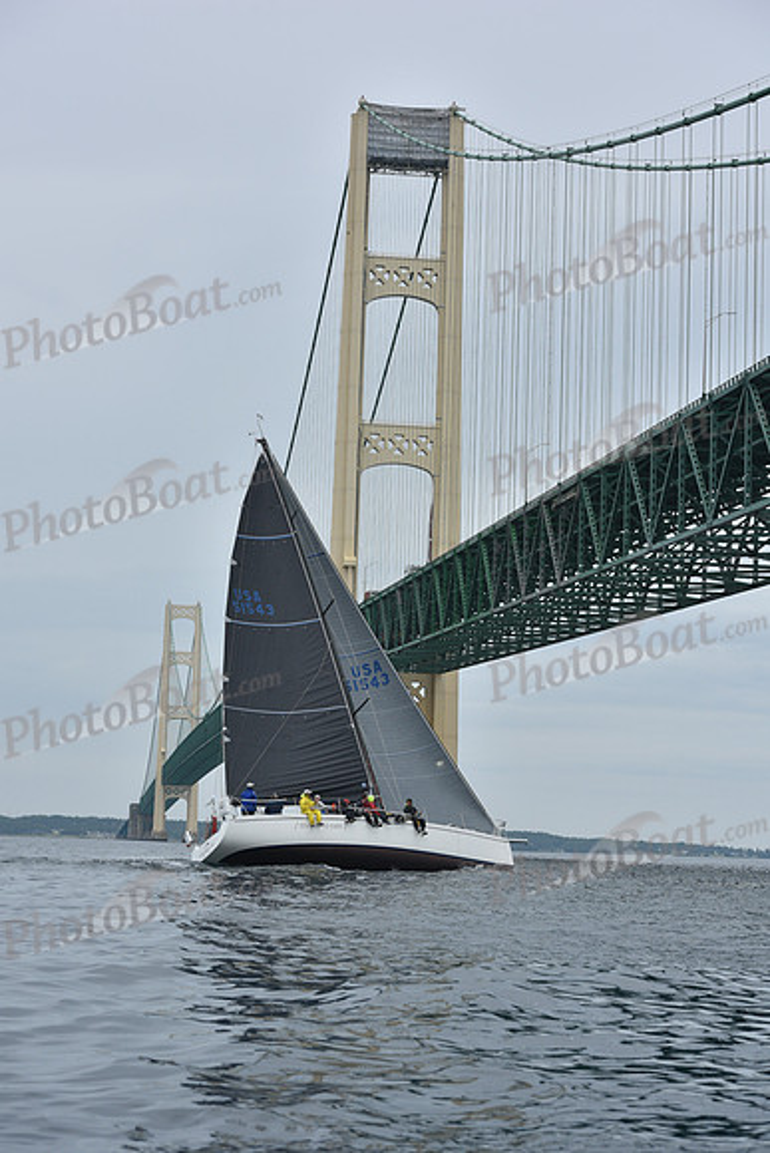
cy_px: 576
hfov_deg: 18.2
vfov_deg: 27.0
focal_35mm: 75
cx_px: 385
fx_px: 2405
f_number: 8
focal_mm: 75
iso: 250
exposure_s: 1/800
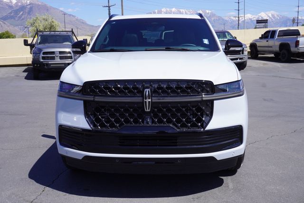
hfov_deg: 47.9
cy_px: 102
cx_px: 152
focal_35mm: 40
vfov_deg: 33.1
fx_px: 342
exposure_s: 1/125
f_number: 11
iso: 100
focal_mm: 27
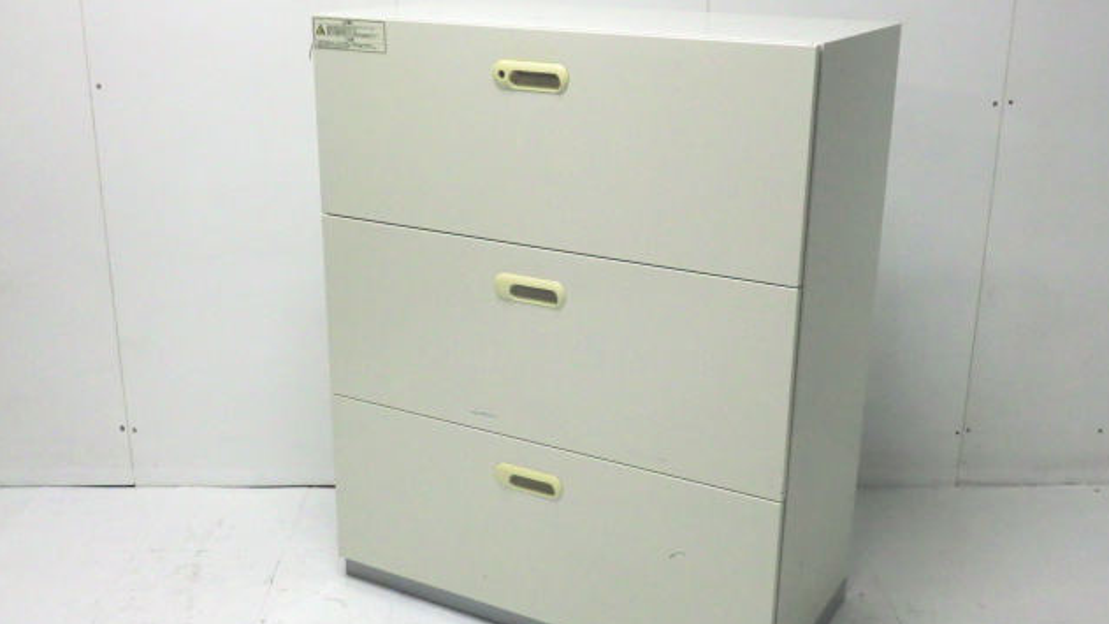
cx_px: 559
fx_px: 1235
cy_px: 308
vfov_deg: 28.3
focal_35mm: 42
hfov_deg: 48.4
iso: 640
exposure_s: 1/60
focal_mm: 6.9
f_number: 3.9
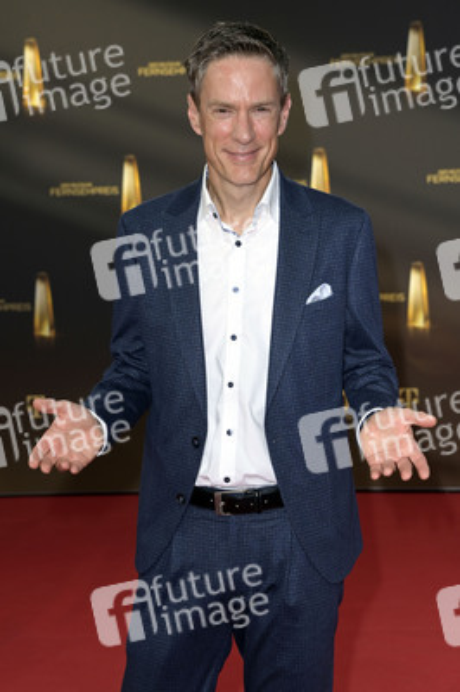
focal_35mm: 82
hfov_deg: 16.6
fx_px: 1574
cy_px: 346
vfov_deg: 24.8
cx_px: 230
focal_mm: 82
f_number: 6.3
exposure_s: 1/250
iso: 800
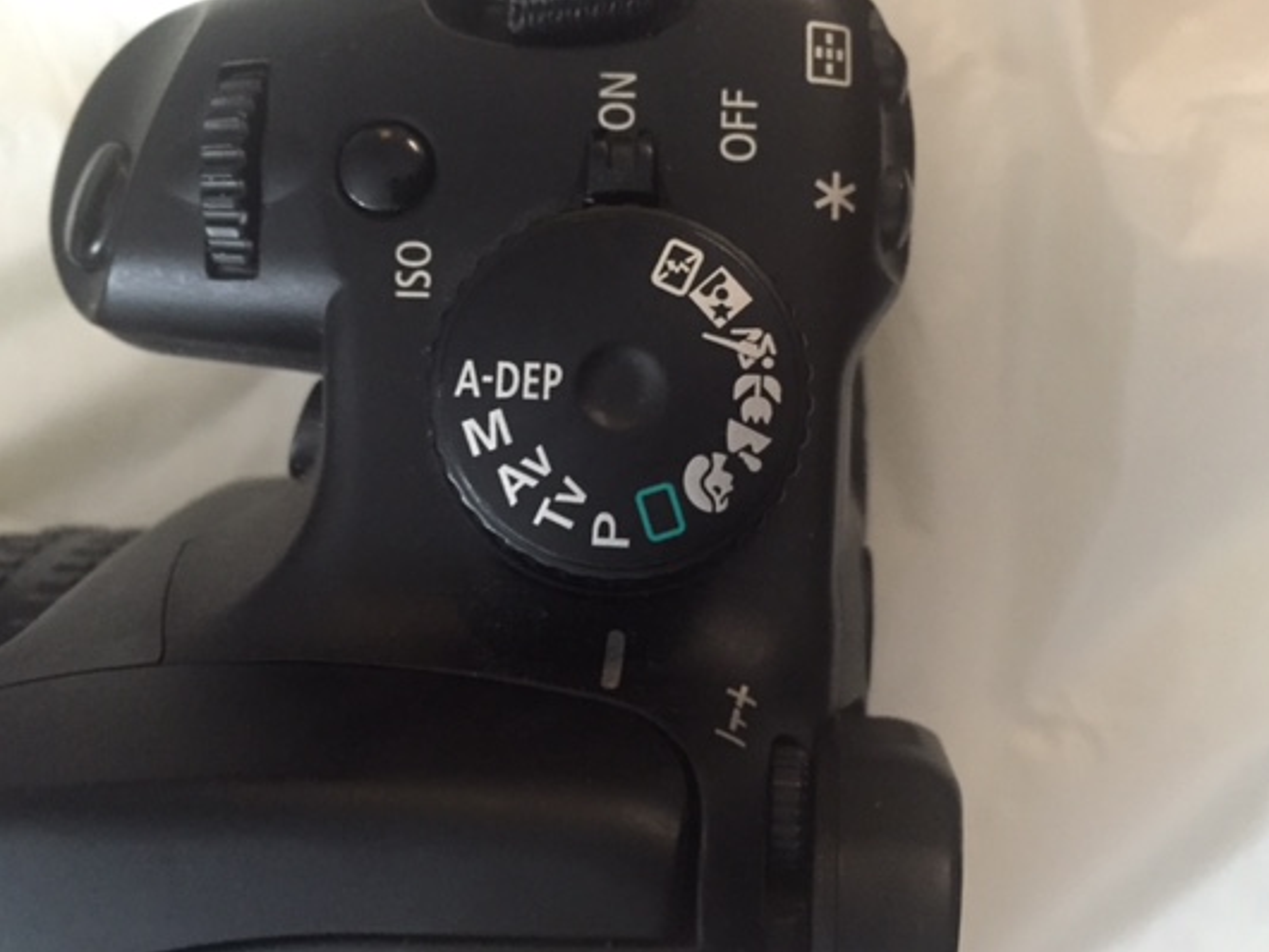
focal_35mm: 35
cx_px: 611
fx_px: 1284
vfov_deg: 40.7
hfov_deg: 52.6
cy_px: 495
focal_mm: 4.15
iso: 400
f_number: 2.2
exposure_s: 1/15
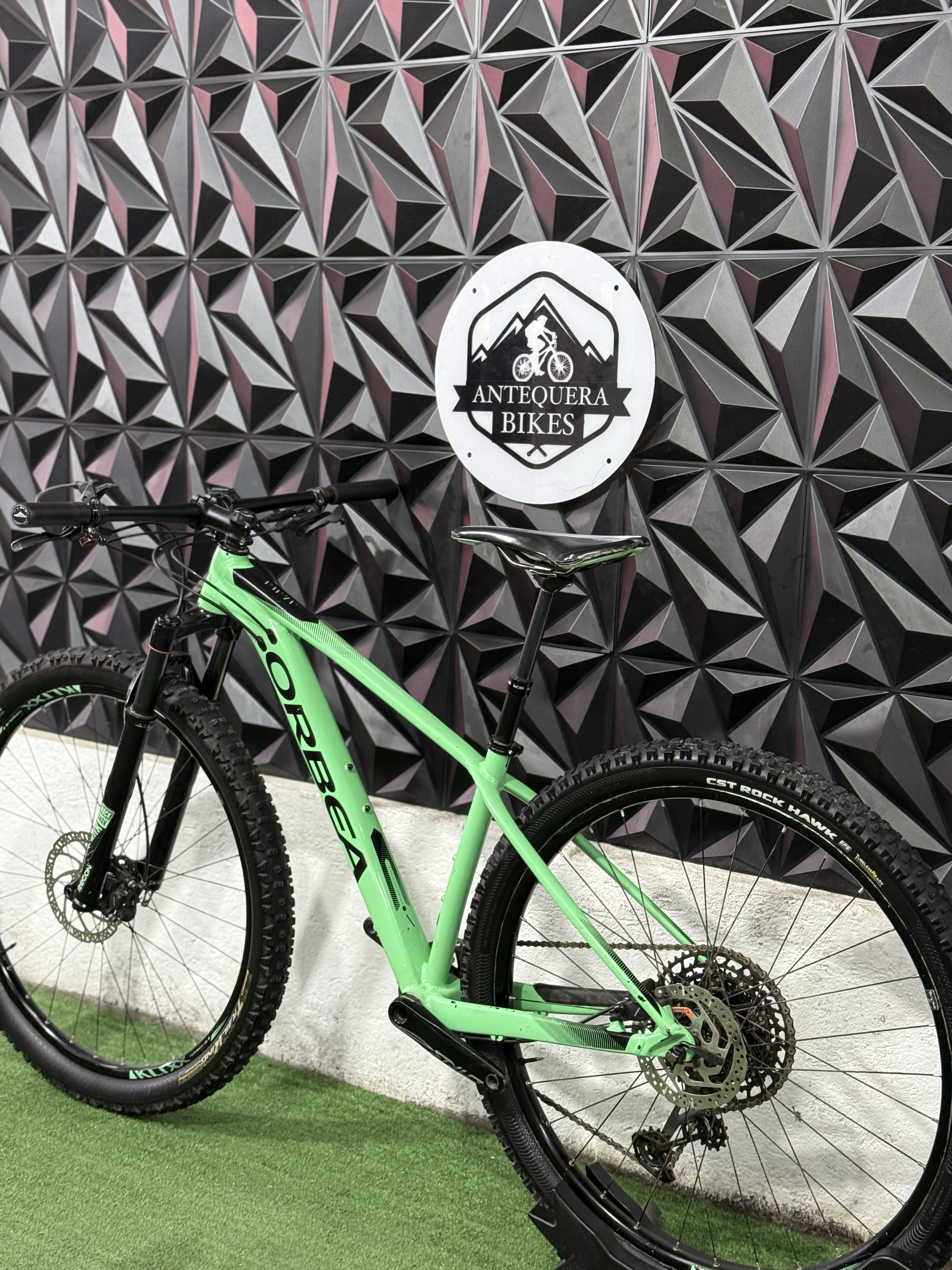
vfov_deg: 39.7
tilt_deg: -7.2
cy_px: 635
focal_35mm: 48
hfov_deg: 30.3
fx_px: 1760
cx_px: 476
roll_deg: -3.0
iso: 160
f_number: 1.78
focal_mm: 6.76
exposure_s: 1/60
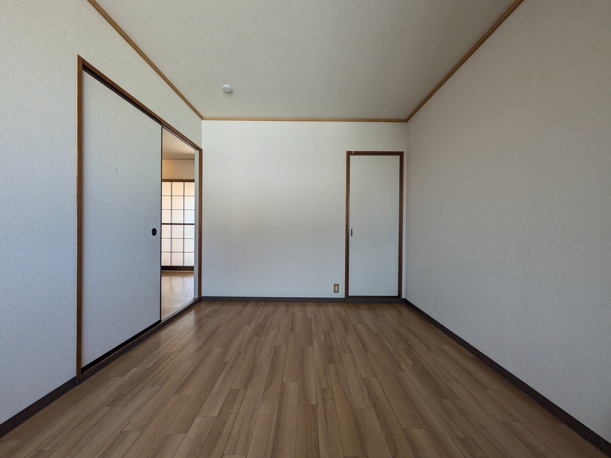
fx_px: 247
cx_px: 306
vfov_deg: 85.7
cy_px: 229
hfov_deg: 102.1
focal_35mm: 14
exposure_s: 1/189
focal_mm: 1.83
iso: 49
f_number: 2.2
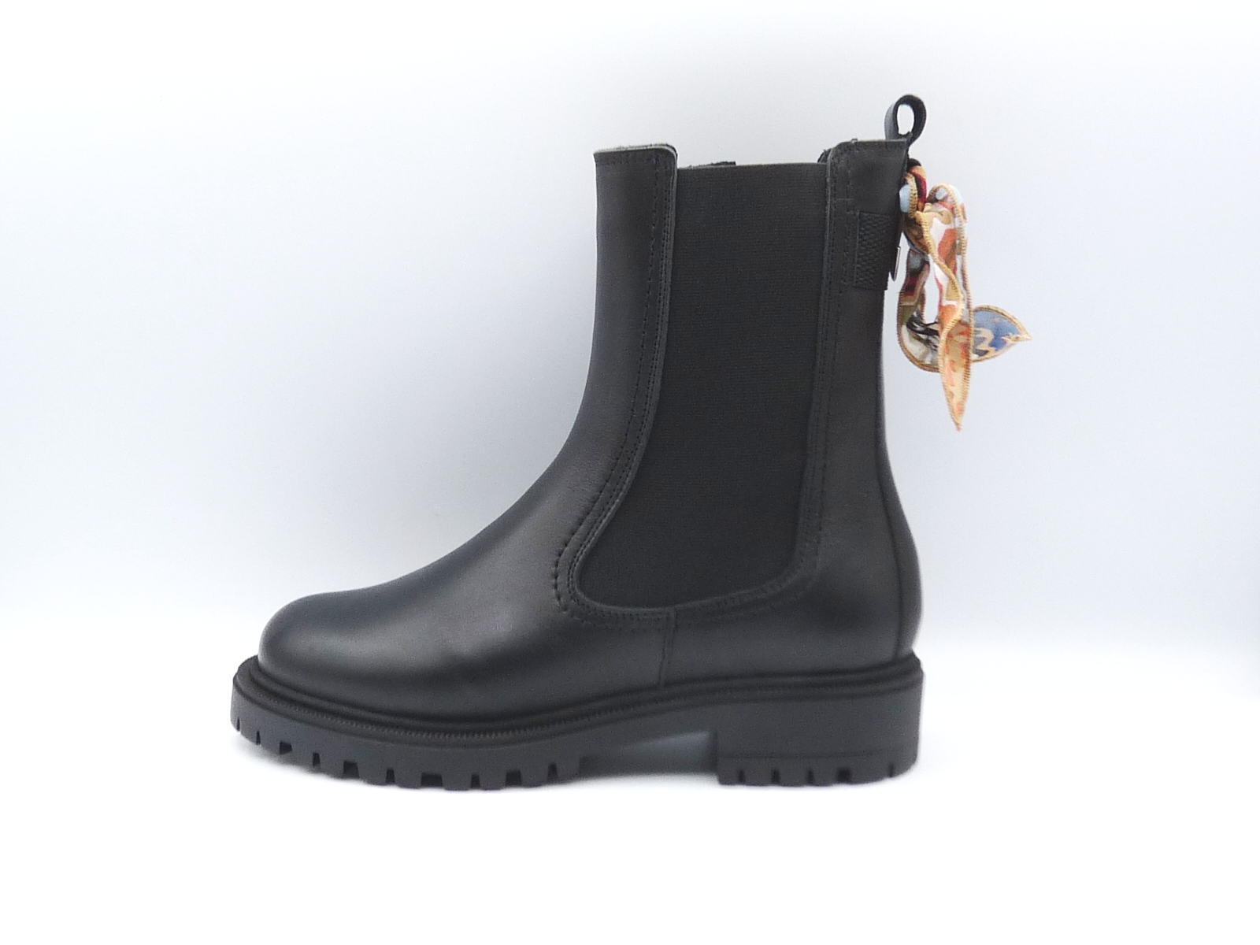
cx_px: 630
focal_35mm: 48
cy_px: 472
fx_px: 1747
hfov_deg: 39.7
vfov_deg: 30.3
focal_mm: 4.8
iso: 100
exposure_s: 1/160
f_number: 4
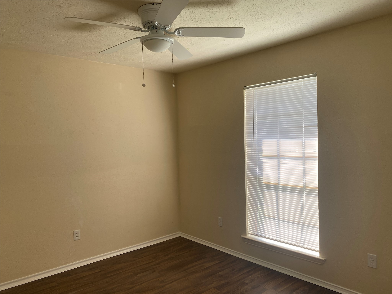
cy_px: 147
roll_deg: +1.8
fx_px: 294
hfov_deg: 67.3
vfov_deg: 53.1
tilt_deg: -1.7
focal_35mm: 26
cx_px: 196
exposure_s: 1/121
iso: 50
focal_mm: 4.25
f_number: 1.8
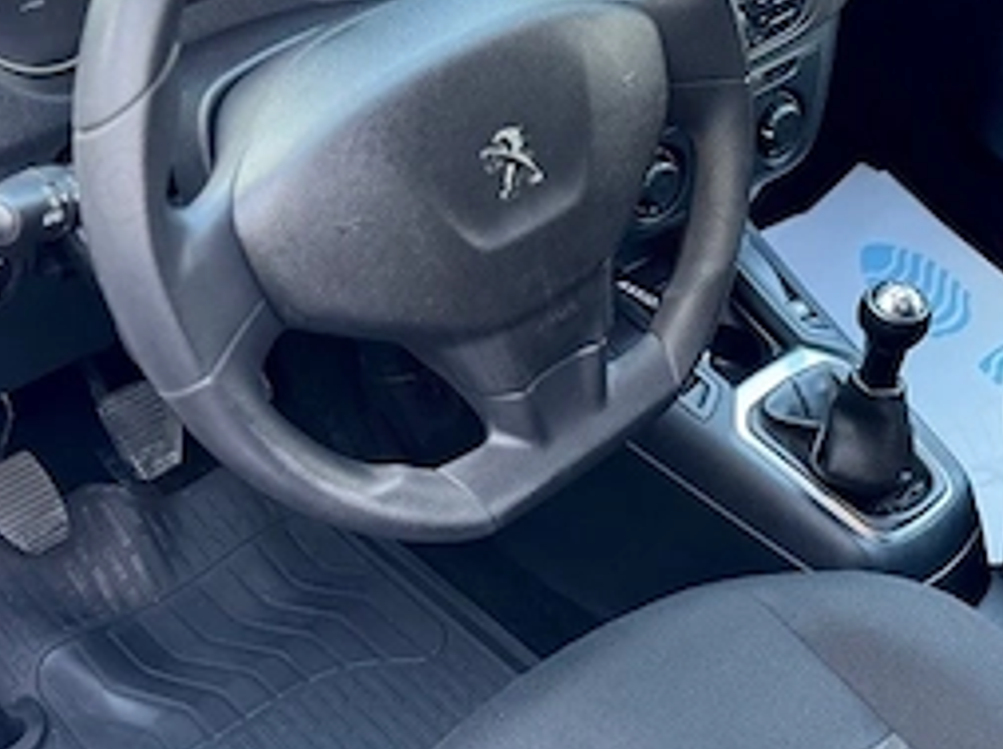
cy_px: 357
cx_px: 674
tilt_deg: -38.6
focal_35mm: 57
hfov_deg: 33.5
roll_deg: -4.4
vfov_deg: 25.6
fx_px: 1649
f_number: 1.78
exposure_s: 1/60
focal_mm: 6.76
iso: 250
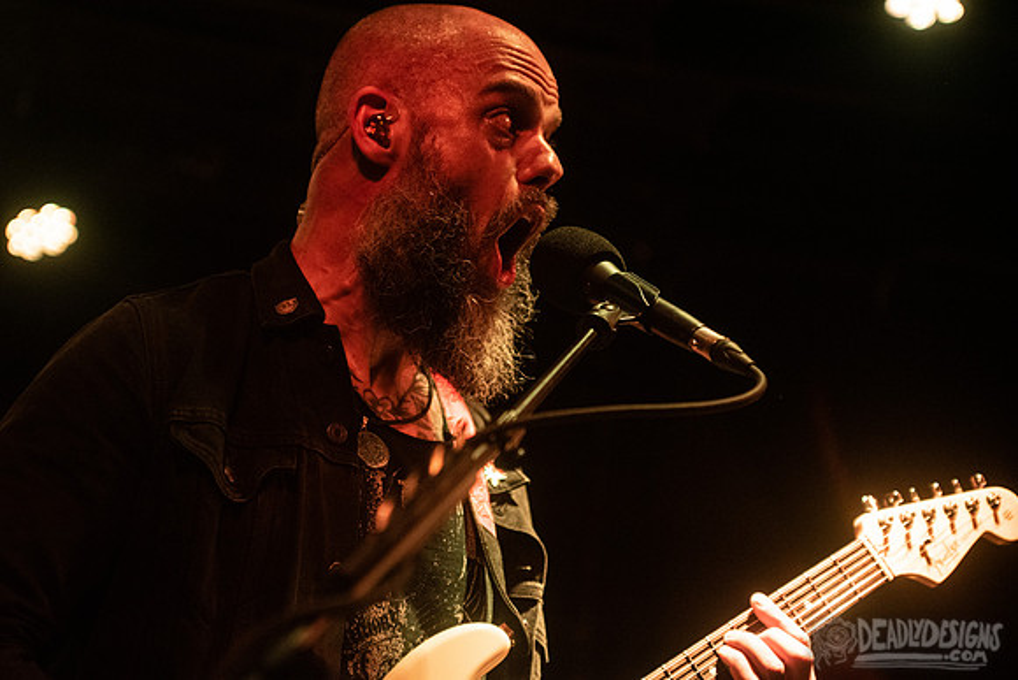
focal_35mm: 70
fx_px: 1980
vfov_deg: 19.5
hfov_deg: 28.8
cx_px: 509
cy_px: 340
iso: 3200
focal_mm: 70
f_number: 3.2
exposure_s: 1/160
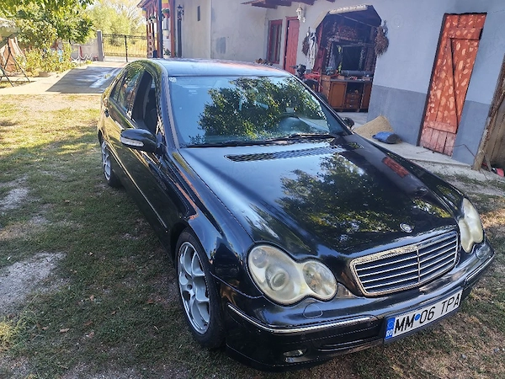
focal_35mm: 27
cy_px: 190
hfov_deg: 65.3
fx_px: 394
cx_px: 252
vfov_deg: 51.4
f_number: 1.9
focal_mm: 6.12
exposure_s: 1/159
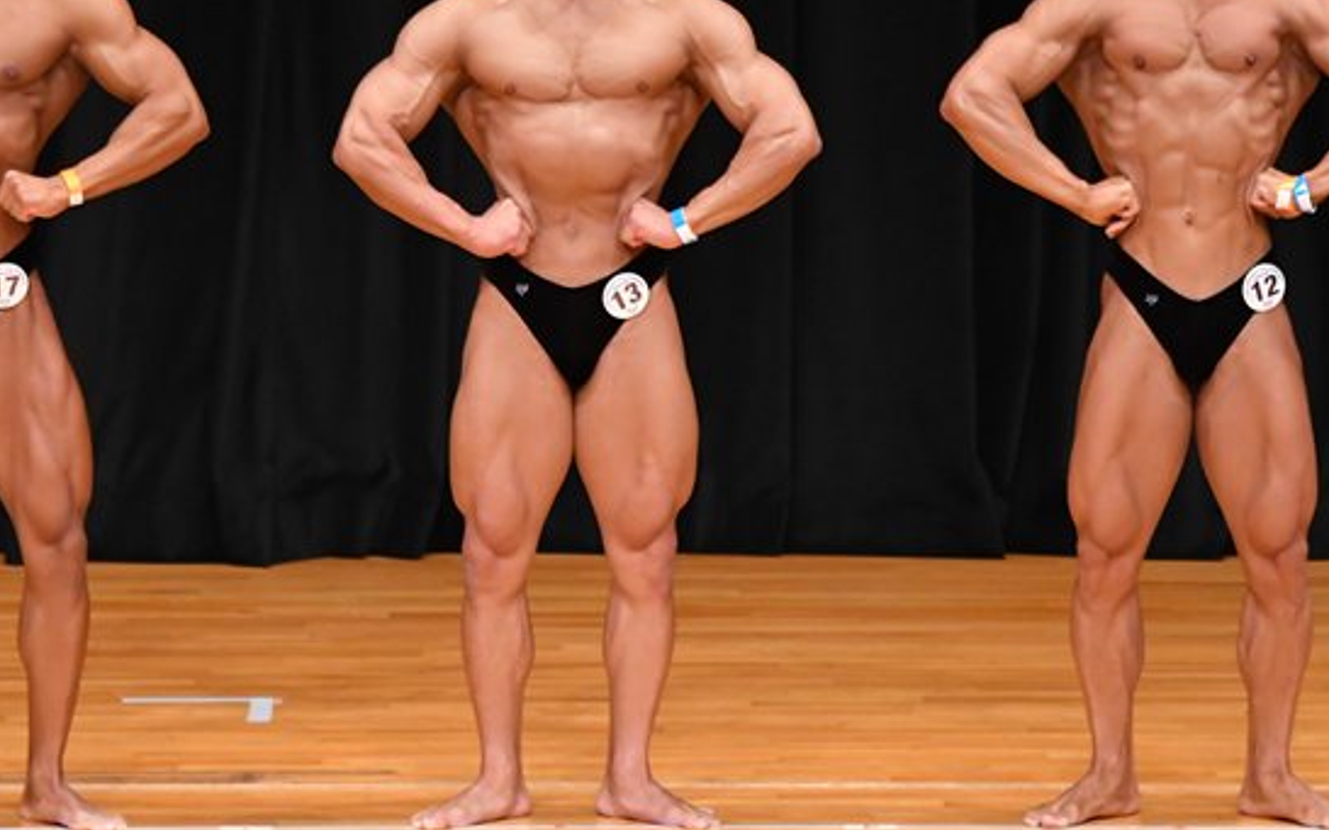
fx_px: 14919
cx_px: 700
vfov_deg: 3.2
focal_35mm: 412
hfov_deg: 5.1
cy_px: 292
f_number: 5.6
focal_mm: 190
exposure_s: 1/400
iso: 4000
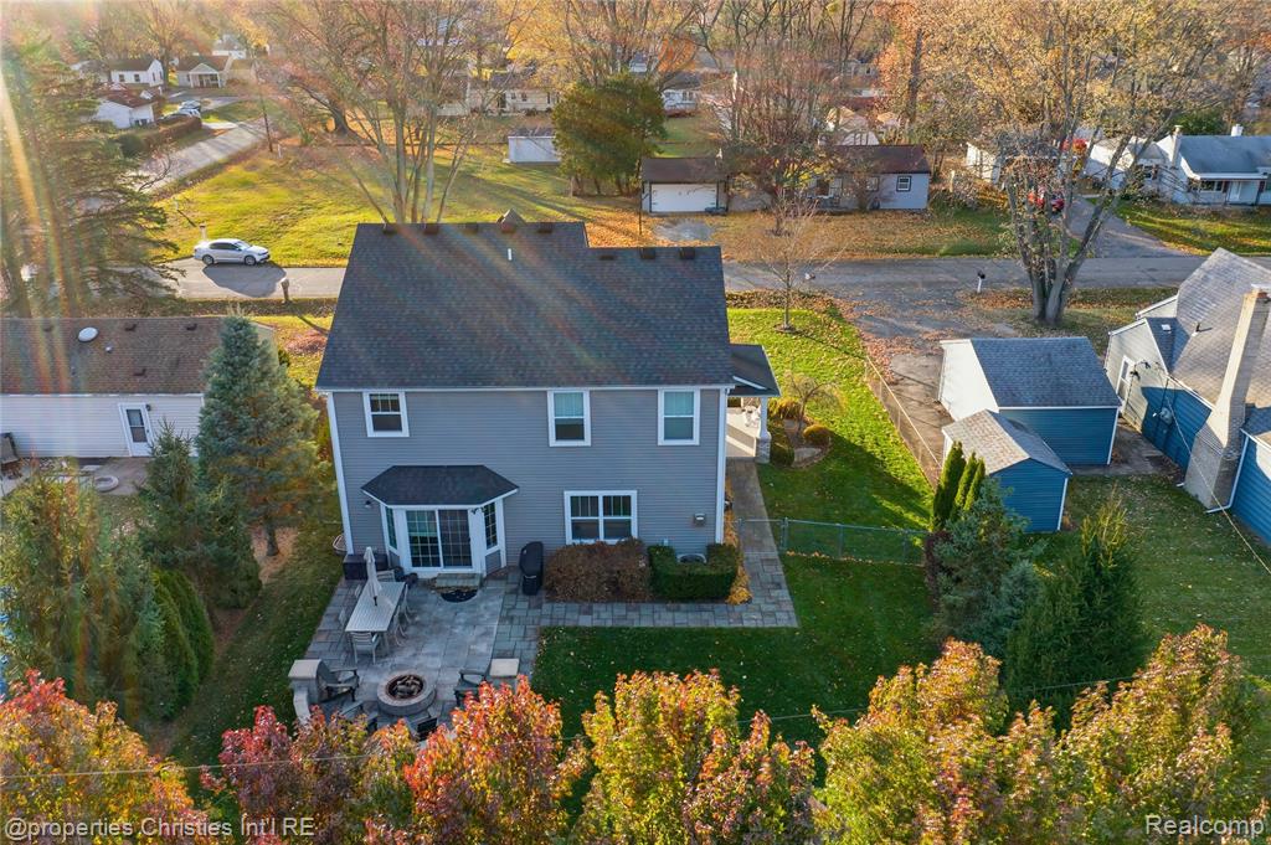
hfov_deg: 65.5
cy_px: 422
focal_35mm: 28
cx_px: 636
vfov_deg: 46.3
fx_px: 988
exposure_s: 1/500
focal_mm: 10.3
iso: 200
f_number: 5
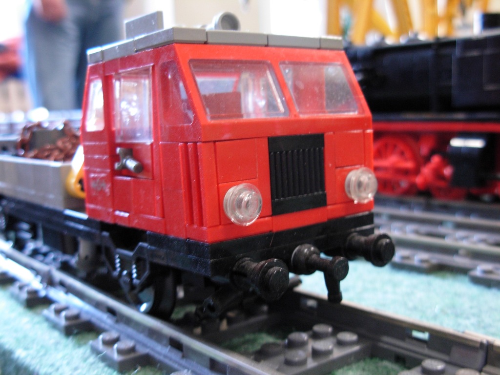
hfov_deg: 42.1
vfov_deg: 32.2
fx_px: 650
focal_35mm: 45
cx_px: 250
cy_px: 188
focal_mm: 7.5
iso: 200
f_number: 3.1
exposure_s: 1/3.7
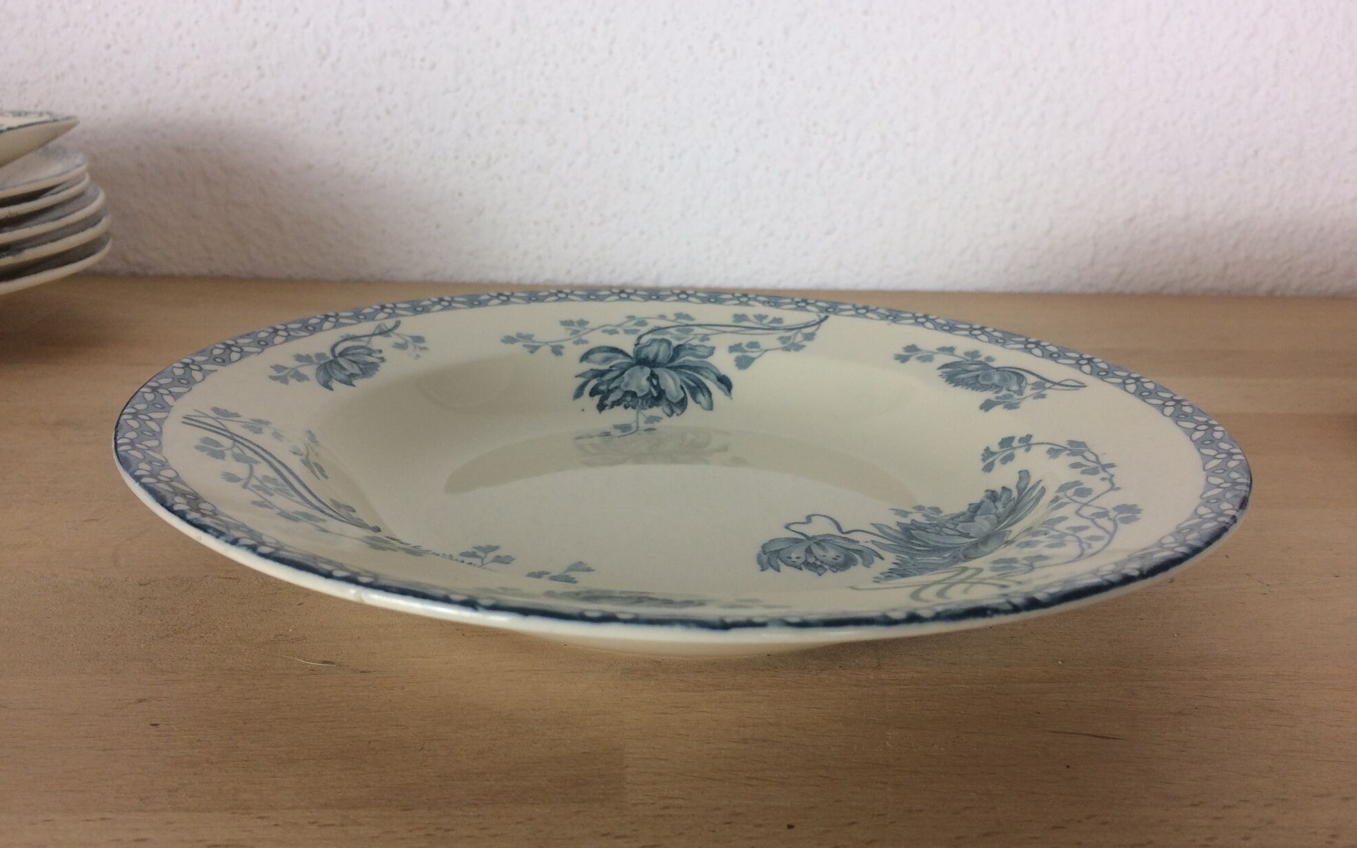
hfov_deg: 61.2
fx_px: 1147
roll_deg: -2.3
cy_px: 471
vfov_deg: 40.6
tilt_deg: -18.6
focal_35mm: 31
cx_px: 680
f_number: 2.2
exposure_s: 1/50
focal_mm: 4.15
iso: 40
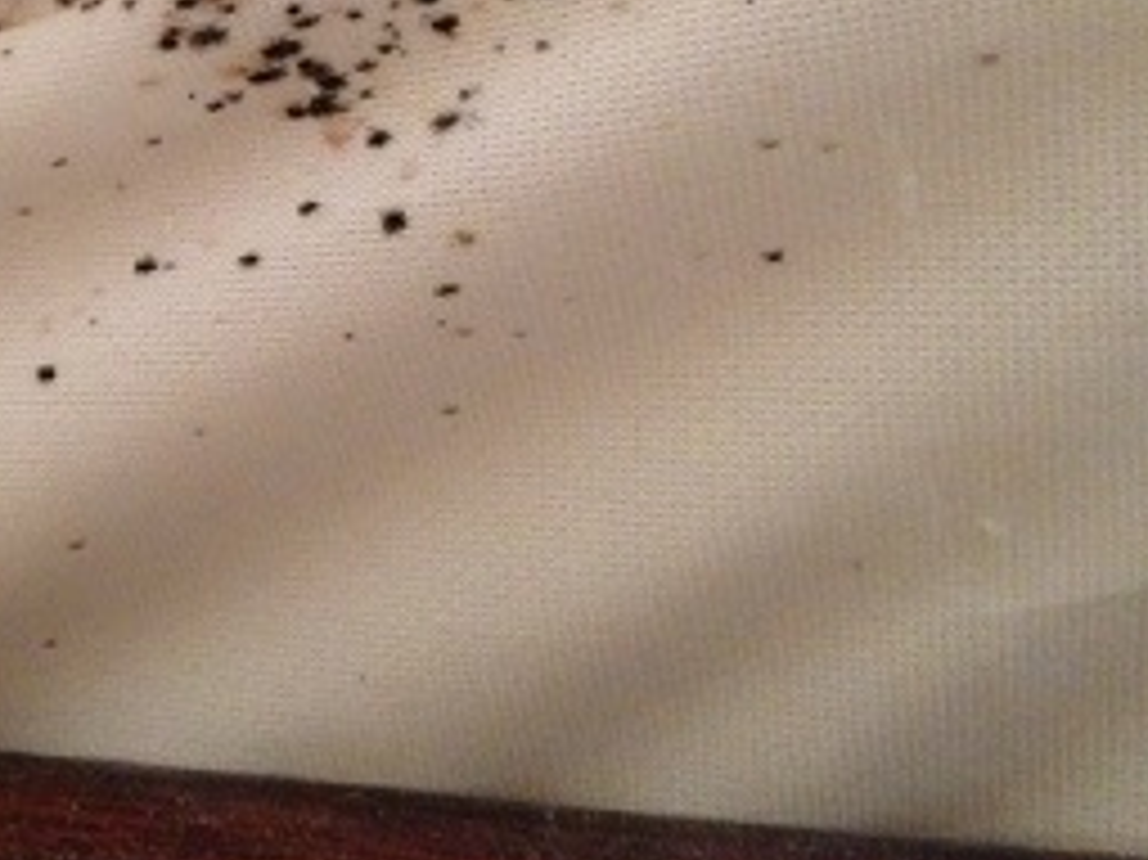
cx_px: 203
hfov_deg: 28.7
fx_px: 2188
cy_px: 81
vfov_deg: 21.7
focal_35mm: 66
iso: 500
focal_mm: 4.28
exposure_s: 1/15
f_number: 2.4
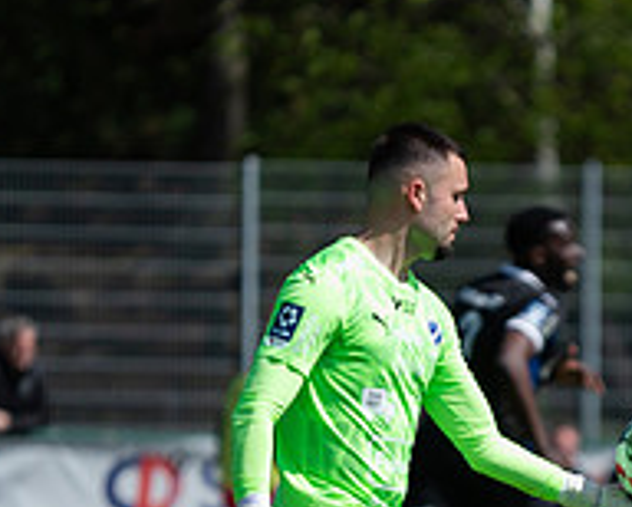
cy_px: 461
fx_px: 13650
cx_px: 421
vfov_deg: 2.1
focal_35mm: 729
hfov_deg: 2.7
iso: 100
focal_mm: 200
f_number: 3.2
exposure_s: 1/1600
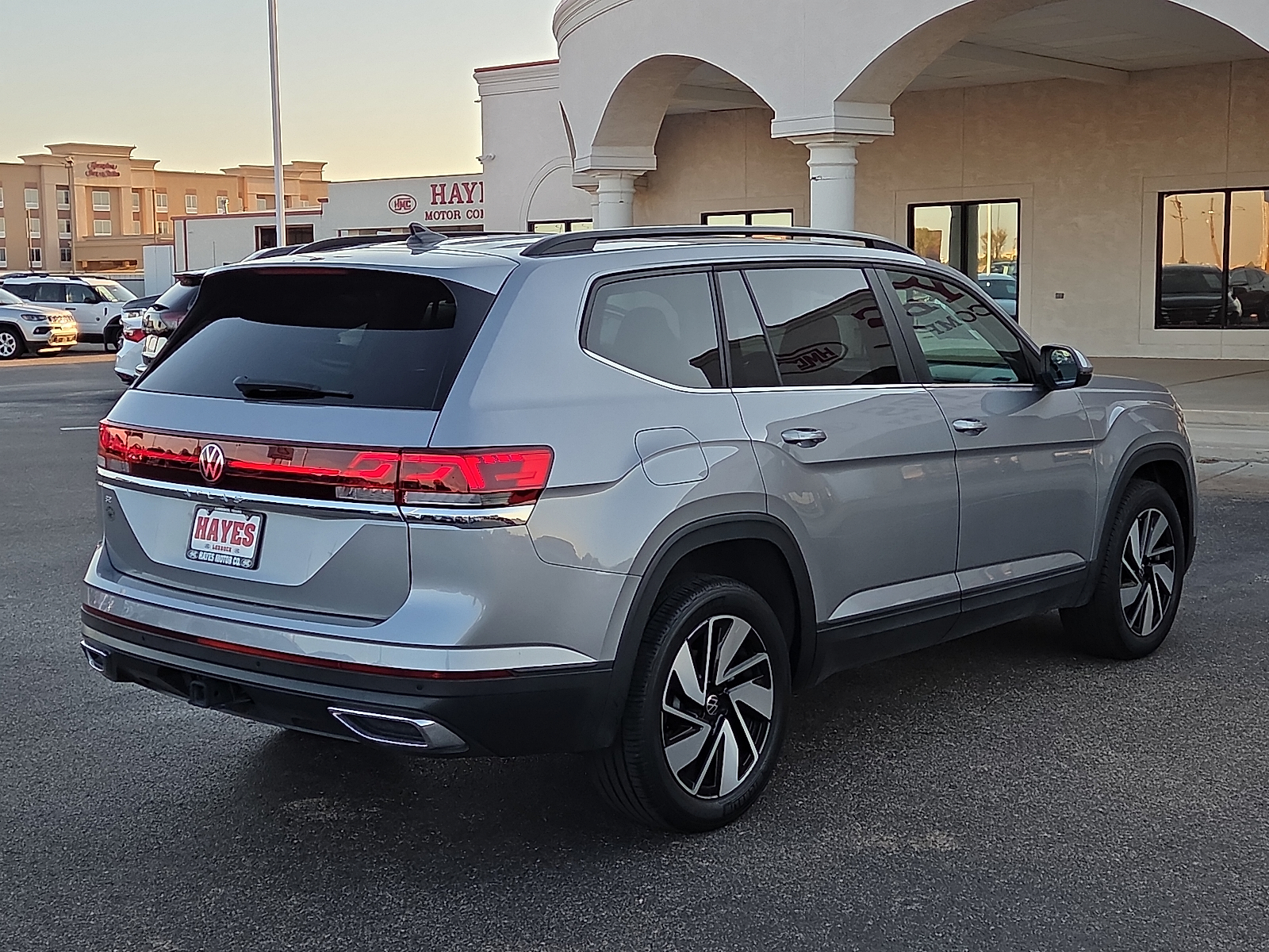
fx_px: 1723
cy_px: 476
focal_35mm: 47
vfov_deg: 30.9
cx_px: 634
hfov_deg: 40.4
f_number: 1.8
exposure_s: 1/714
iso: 25
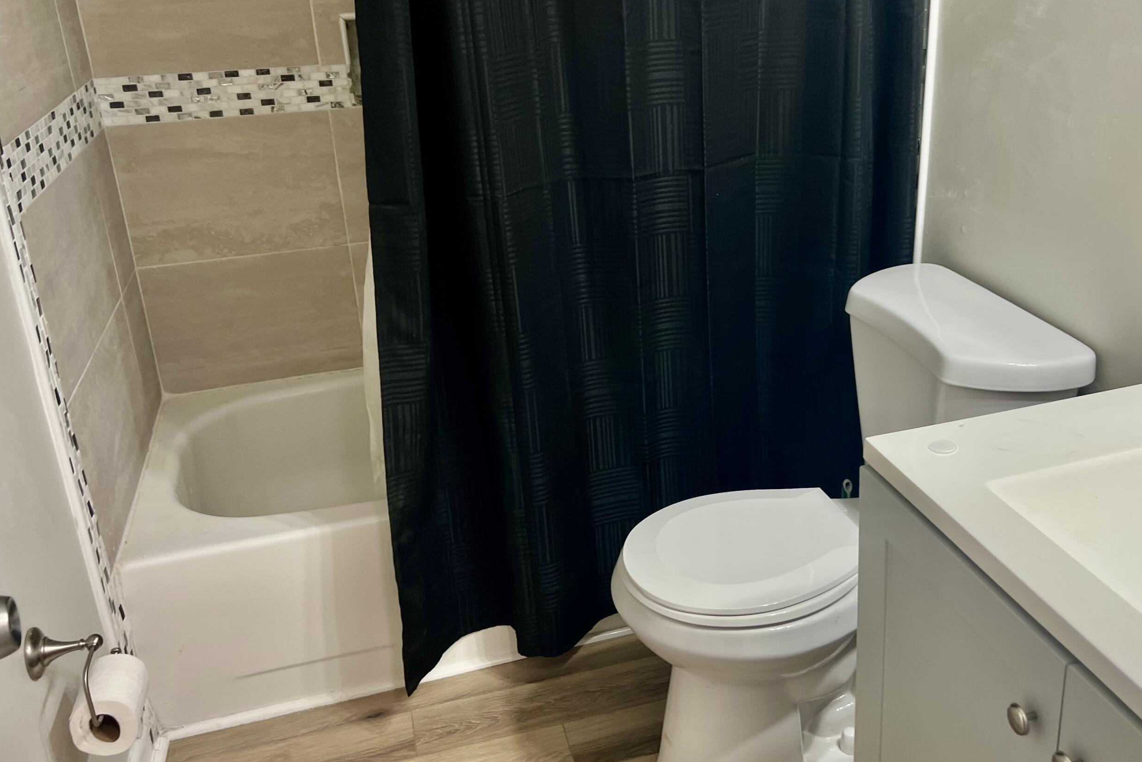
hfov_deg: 56.9
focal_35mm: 33
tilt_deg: -21.2
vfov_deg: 39.9
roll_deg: +2.2
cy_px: 327
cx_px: 663
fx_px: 1047
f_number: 1.5
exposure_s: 1/60
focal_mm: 5.7
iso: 80
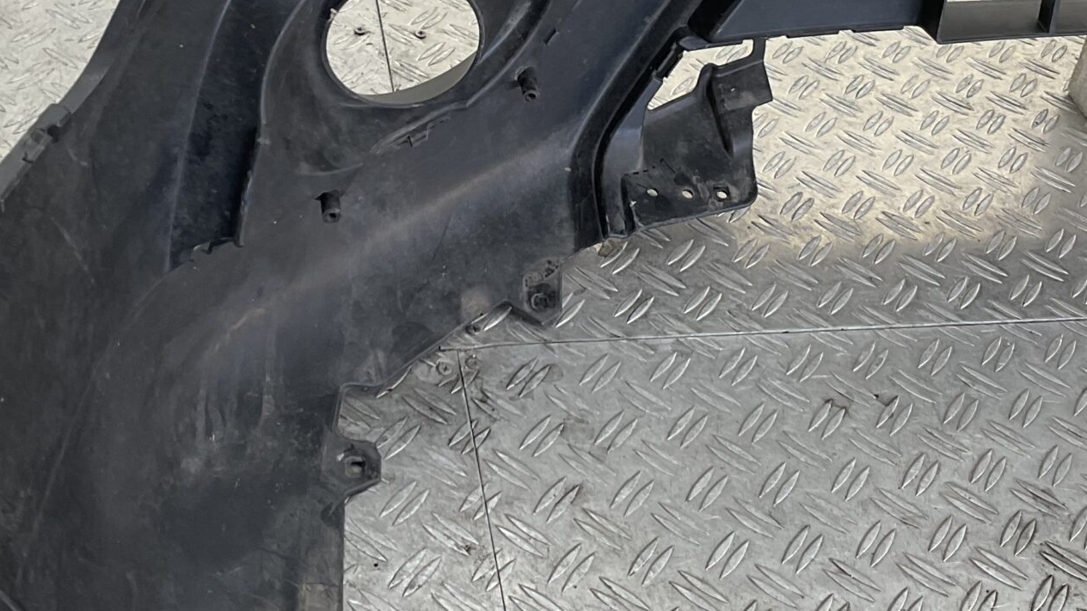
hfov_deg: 32.8
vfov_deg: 18.4
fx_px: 1845
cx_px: 642
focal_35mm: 64
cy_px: 21
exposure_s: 1/100
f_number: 1.8
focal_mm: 3
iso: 20
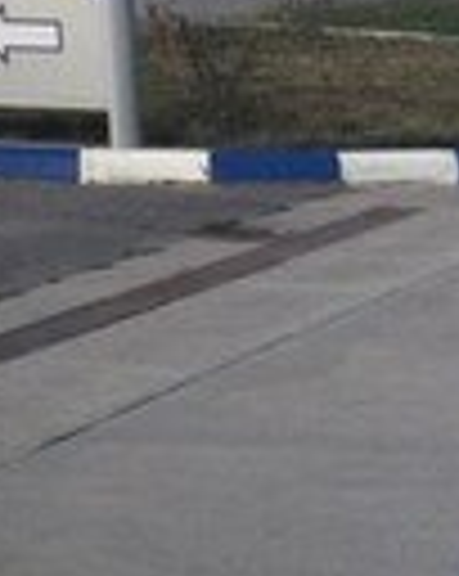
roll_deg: -1.4
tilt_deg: -18.5
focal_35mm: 176
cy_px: 686
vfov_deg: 10.8
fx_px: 2996
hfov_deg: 7.8
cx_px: 1310
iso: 50
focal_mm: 4.28
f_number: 2.4
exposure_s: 1/1453
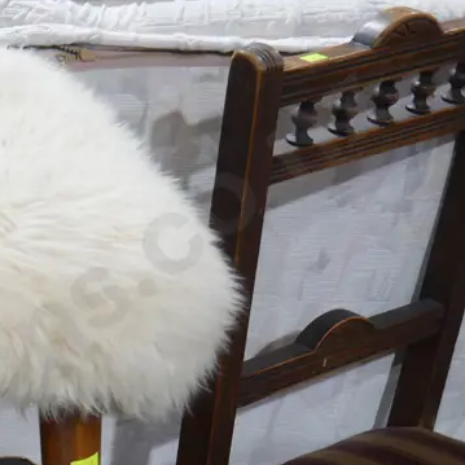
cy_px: 491
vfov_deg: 15.3
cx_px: -159
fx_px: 1687
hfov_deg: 14.9
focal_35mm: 111
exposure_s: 1/60
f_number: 4.7
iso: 1000
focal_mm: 22
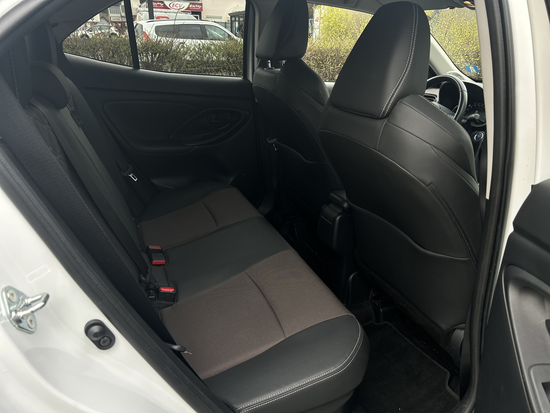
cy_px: 206
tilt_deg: -22.7
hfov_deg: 67.3
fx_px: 413
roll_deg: -0.9
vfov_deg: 53.1
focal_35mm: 26
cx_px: 275
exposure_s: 1/121
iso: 80
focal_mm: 5.7
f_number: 1.5
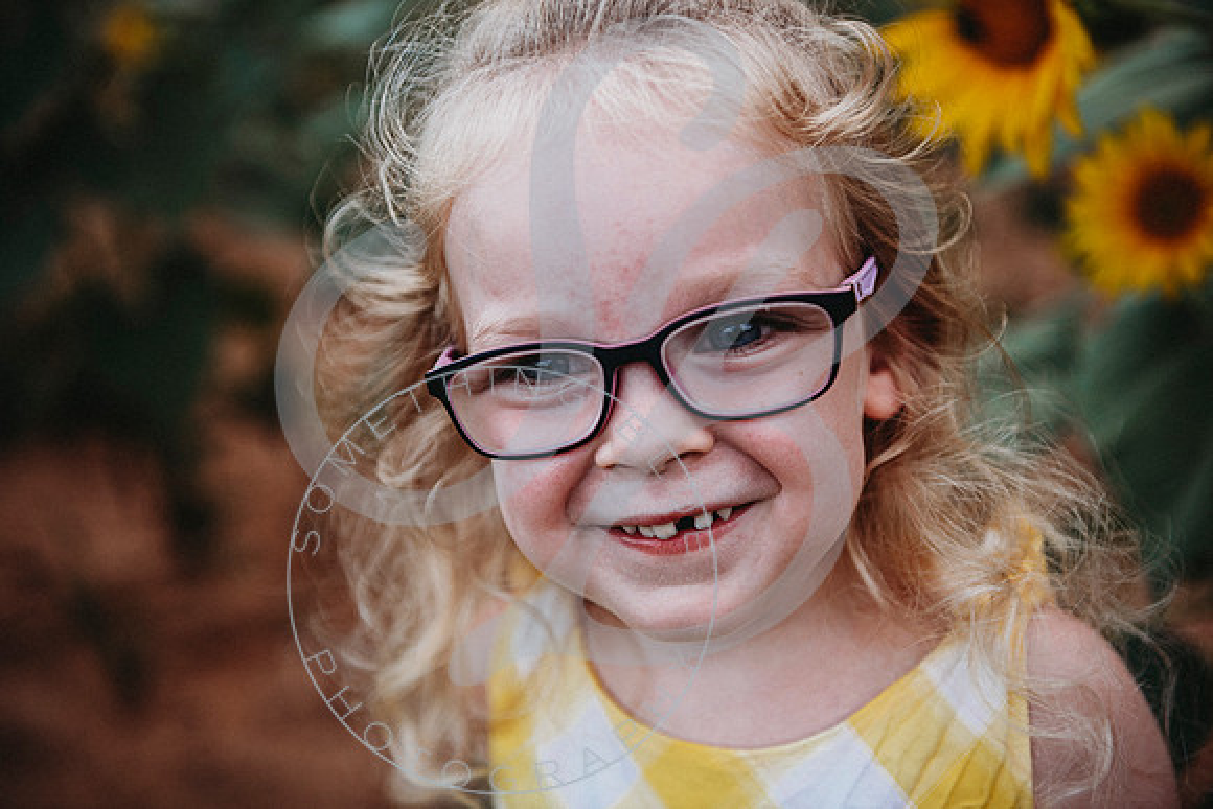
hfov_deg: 39.6
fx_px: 1685
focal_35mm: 50
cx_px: 606
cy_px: 404
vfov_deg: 27.0
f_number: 2.8
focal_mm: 50
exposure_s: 1/250
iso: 100
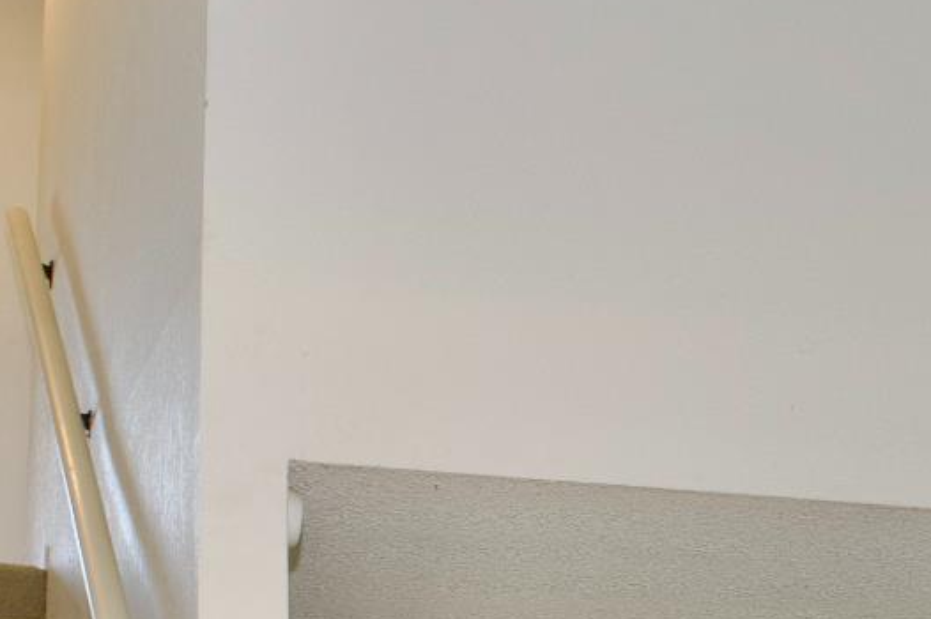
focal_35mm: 77
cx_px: 646
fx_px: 1990
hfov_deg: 26.1
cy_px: 691
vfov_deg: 17.1
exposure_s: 1/13
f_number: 11
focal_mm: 18
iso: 400
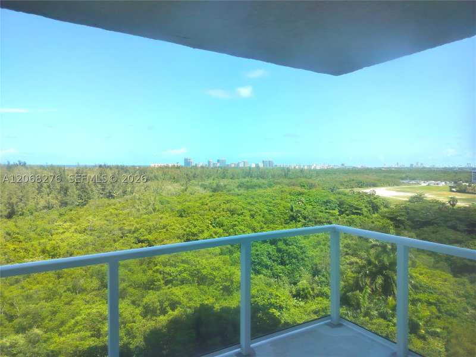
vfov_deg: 56.8
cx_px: 238
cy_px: 178
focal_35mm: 24
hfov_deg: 71.6
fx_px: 330
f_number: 2.8
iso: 50
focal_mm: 5.24
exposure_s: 1/513
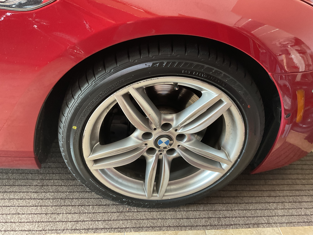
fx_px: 262
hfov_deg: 61.7
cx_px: 156
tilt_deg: -35.7
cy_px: 118
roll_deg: -10.5
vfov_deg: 48.2
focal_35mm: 29
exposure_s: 1/60
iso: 200
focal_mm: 3
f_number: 1.8
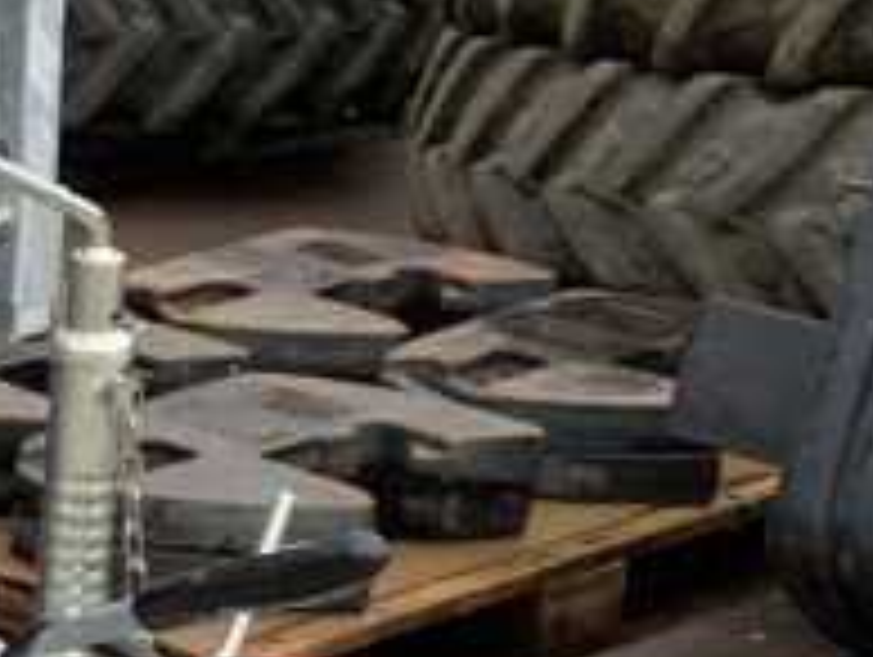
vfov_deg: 9.7
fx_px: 3863
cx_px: -819
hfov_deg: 11.7
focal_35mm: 153
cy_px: 428
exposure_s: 1/400
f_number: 1.8
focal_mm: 3
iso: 16
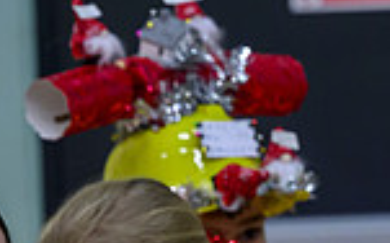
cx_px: -17
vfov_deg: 1.9
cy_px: 553
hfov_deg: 3.1
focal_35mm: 684
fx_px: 7262
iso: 2500
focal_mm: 150
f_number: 4
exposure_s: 1/250
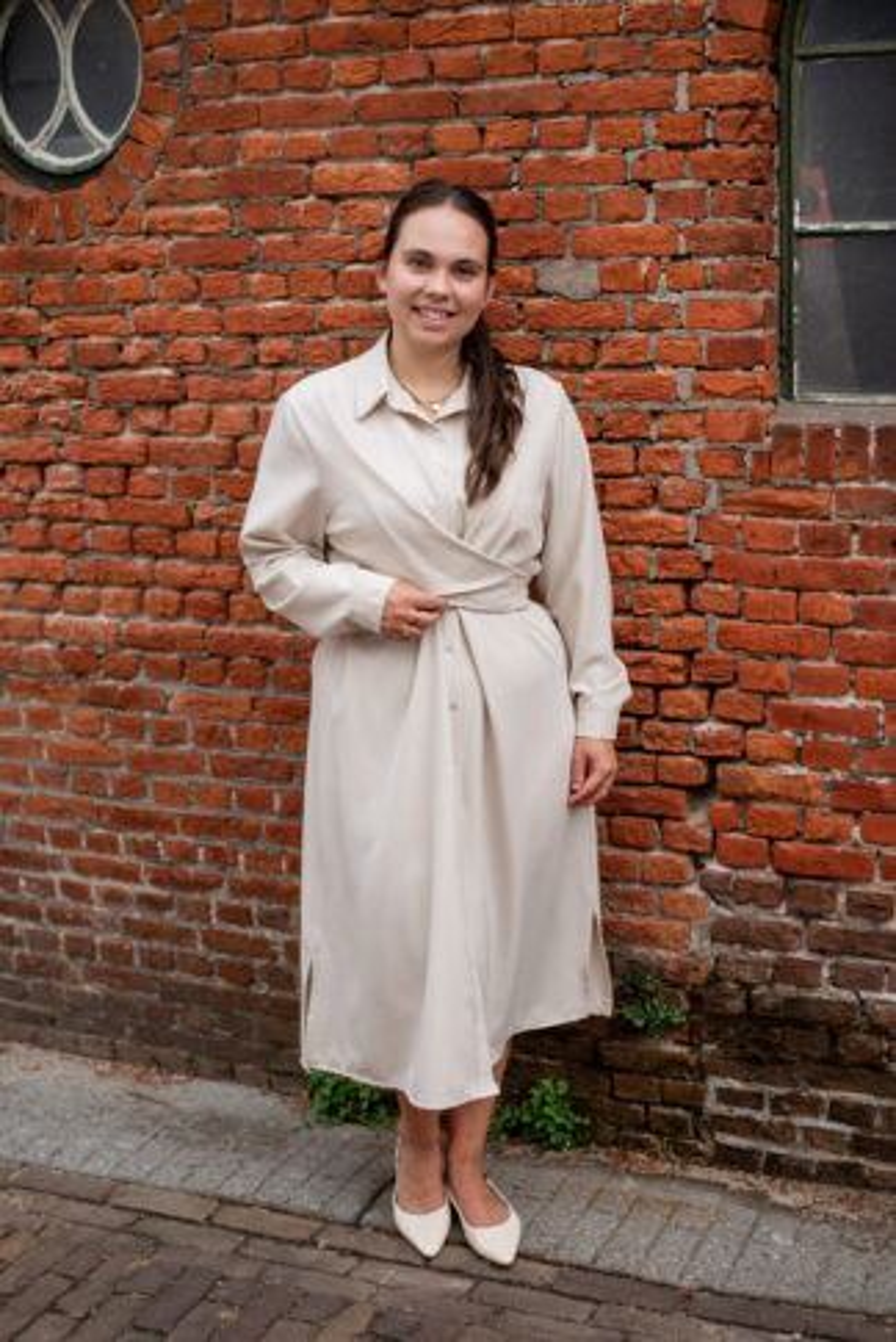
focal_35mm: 50
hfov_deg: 27.0
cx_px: 448
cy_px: 671
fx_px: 1864
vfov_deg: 39.6
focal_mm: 50
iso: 1000
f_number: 2.5
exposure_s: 1/800
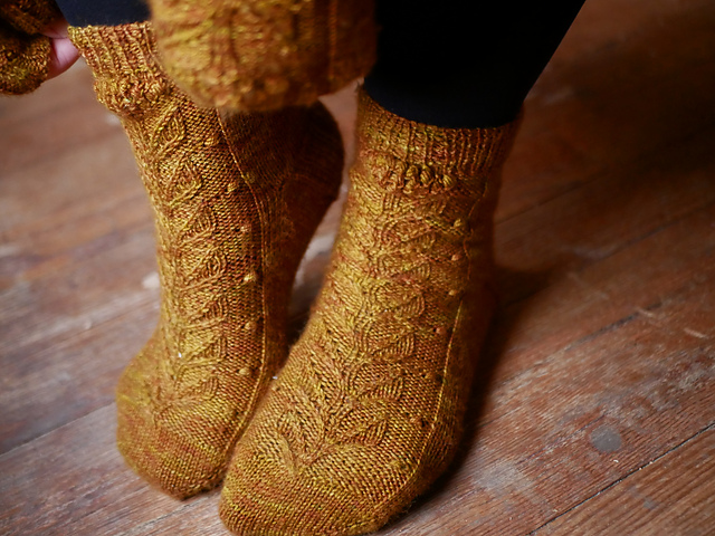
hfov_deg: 38.2
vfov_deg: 29.1
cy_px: 268
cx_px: 358
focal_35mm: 50
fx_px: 1033
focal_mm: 25
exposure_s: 1/60
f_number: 1.7
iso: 3200
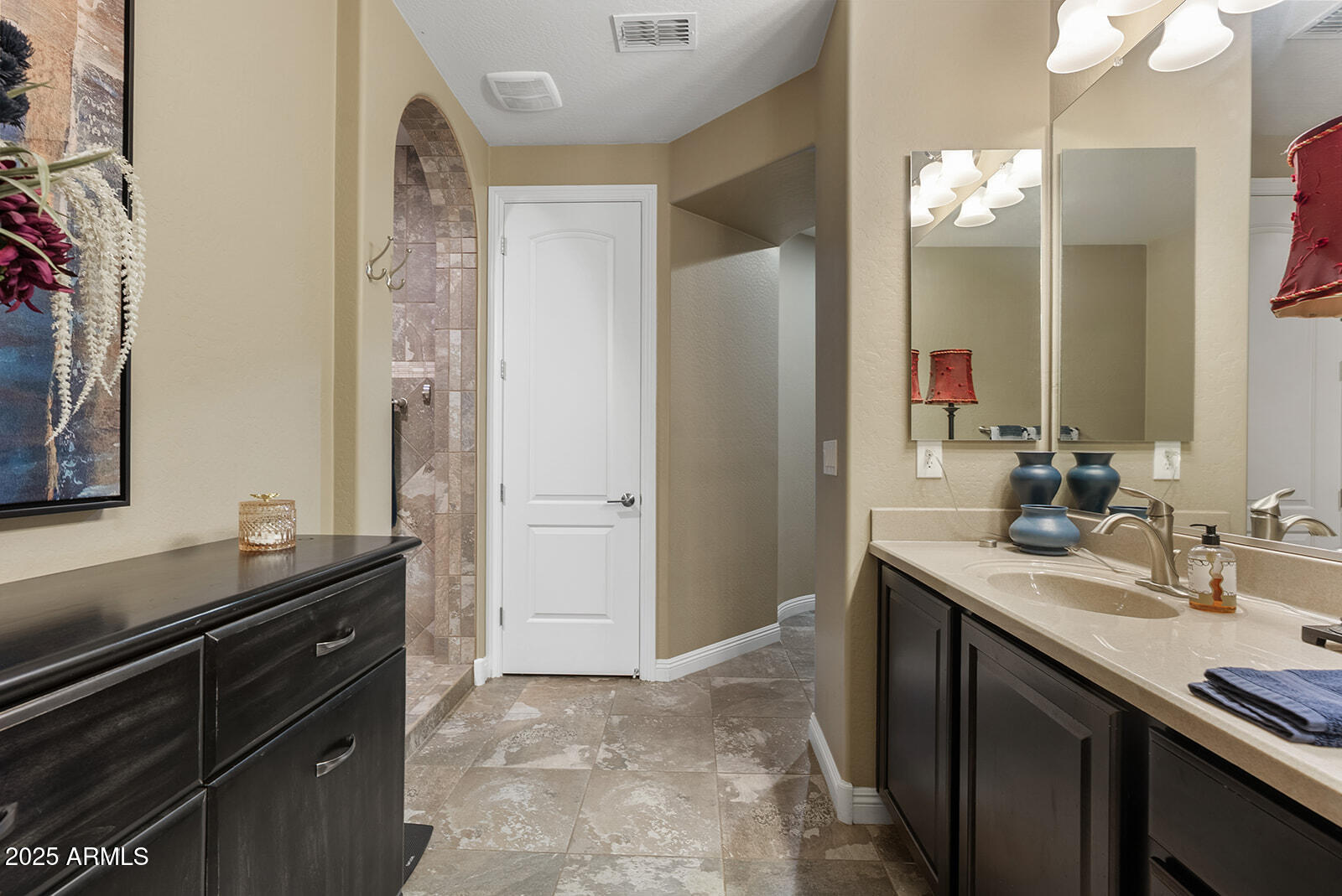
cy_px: 448
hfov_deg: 96.7
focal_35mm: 16
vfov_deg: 73.8
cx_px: 671
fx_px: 597
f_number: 8
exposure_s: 6
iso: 100
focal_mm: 16
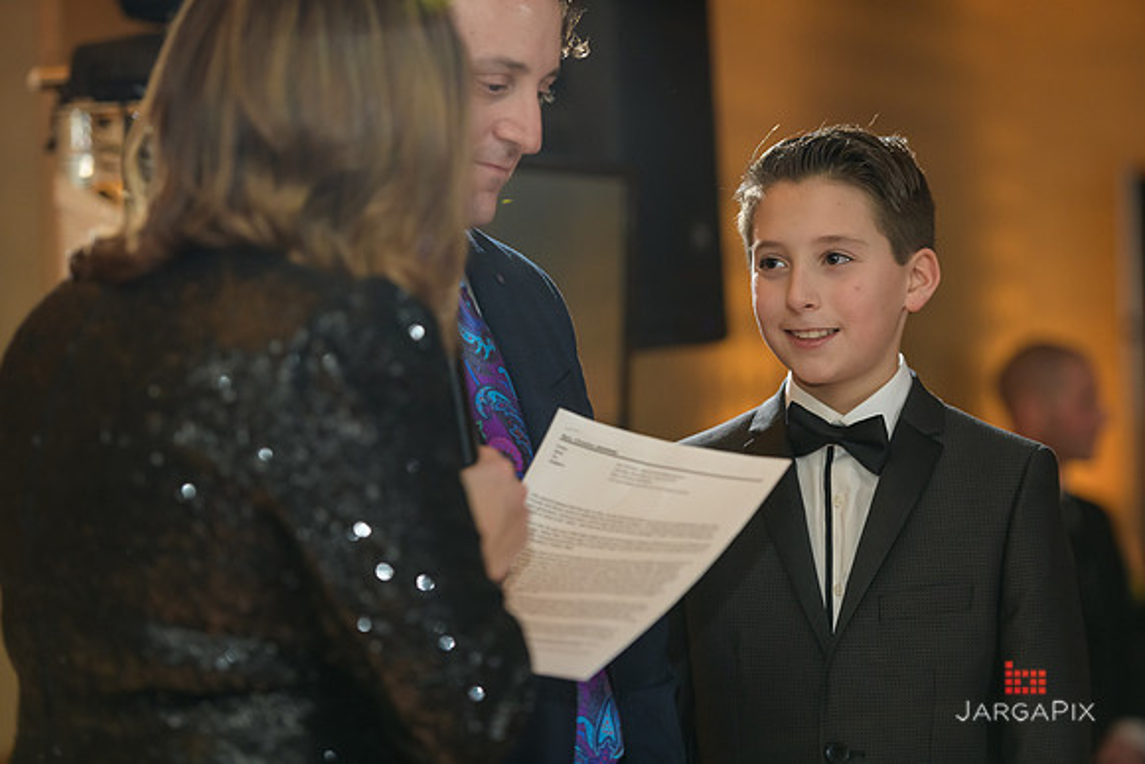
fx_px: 3976
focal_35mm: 125
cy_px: 382
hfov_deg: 16.4
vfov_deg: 11.0
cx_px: 572
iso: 1600
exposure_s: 1/125
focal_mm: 125
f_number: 3.2
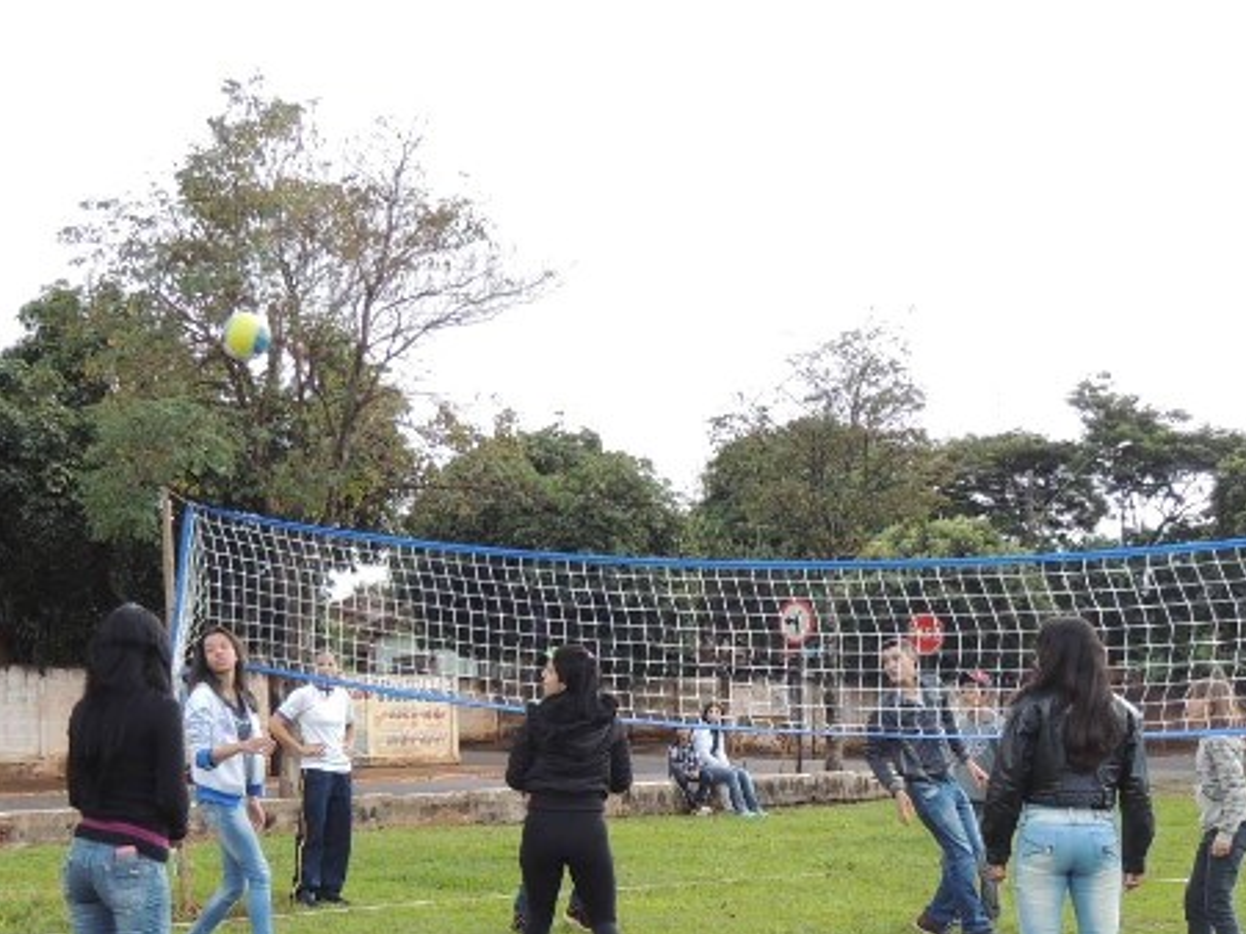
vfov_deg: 20.4
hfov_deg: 27.4
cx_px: 658
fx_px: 2555
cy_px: 779
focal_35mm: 71
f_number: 3.3
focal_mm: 7.1
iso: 100
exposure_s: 1/320
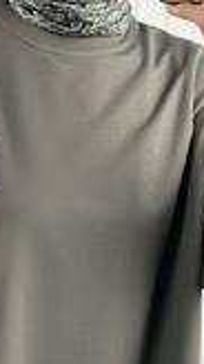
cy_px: 423
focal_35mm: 132
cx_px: -44
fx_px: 1272
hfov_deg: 9.1
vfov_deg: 15.7
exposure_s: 1/128
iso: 64
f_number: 1.78
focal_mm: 6.86
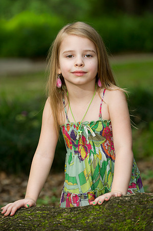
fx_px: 863
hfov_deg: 10.1
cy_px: 116
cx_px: 76
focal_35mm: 135
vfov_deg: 15.2
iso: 200
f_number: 3.5
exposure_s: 1/100
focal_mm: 135
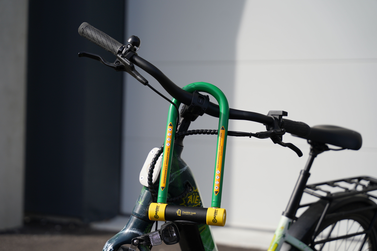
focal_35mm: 70
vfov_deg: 19.5
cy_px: 126
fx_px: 733
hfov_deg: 28.8
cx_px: 188
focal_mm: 70
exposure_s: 1/2500
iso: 160
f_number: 2.8
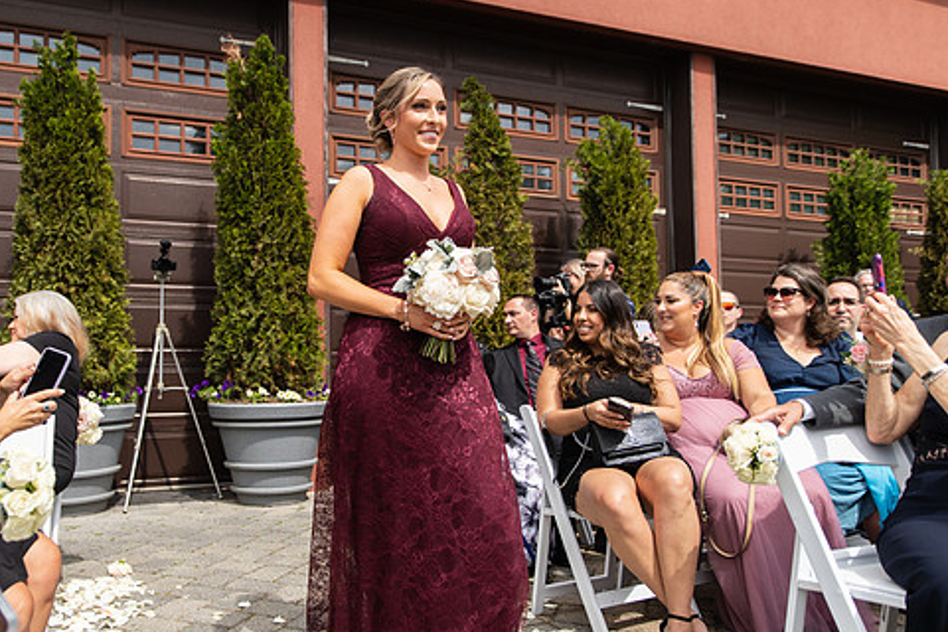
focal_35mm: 29
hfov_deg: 63.2
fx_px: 764
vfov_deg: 45.0
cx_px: 387
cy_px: 325
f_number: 2.8
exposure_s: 1/1600
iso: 125
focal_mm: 24
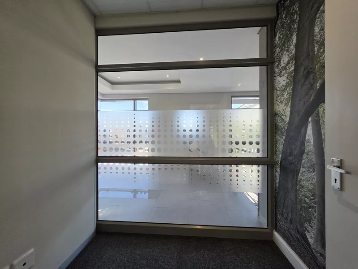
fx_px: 134
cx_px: 179
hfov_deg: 106.2
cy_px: 134
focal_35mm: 13
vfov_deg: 89.9
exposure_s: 1/359
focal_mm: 2.2
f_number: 1.9
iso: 400
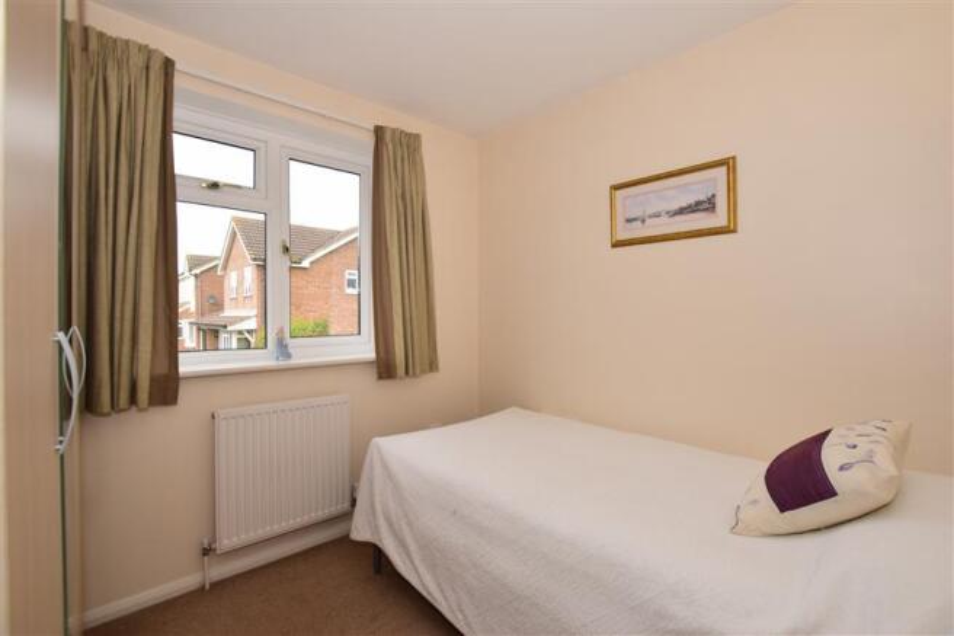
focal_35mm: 15
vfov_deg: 77.3
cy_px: 318
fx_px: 397
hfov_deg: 100.4
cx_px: 477
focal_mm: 10
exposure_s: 1/200
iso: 400
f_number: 7.1
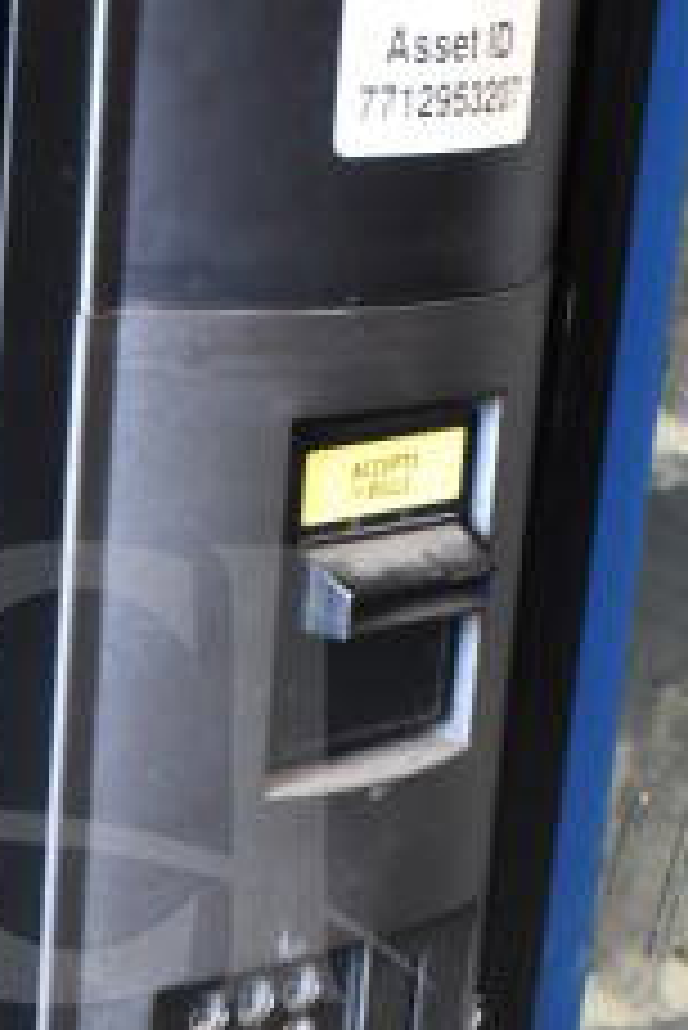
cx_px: -63
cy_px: 900
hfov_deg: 12.5
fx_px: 3091
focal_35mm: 108
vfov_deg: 18.6
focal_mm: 18
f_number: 3.5
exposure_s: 1/40
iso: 1600
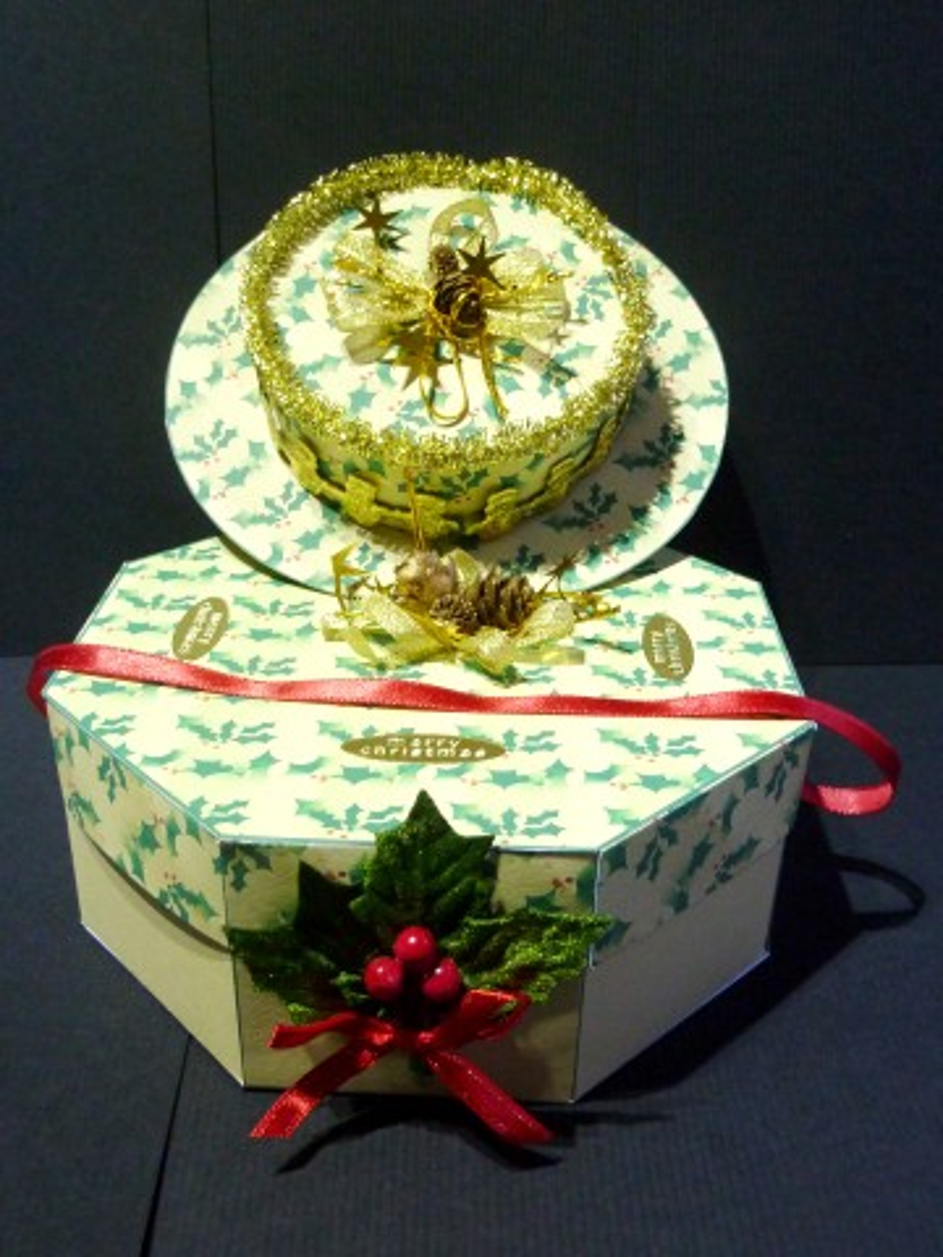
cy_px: 628
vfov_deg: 52.6
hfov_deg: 40.7
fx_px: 1271
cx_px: 472
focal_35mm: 35
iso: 400
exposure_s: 1/20
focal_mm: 5.7
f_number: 3.5
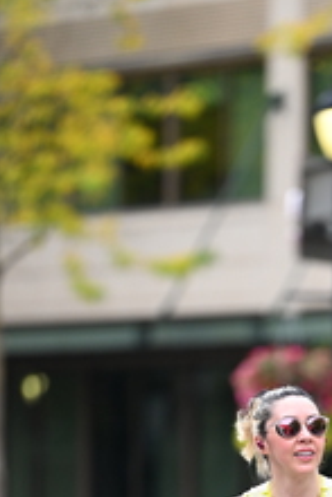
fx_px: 6891
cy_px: 506
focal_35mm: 499
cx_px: 292
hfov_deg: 2.8
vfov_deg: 4.1
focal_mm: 200
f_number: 2.8
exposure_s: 1/1250
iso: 640
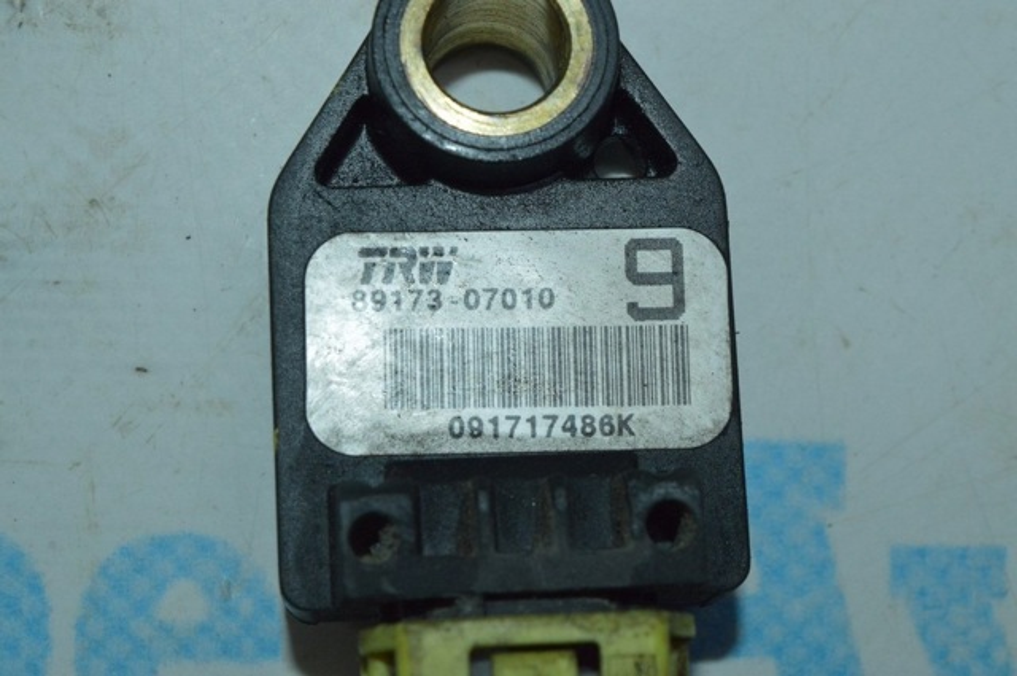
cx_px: 508
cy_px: 338
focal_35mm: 82
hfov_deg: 24.6
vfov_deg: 16.5
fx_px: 2328
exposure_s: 1/200
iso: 1800
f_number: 16
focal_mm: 55
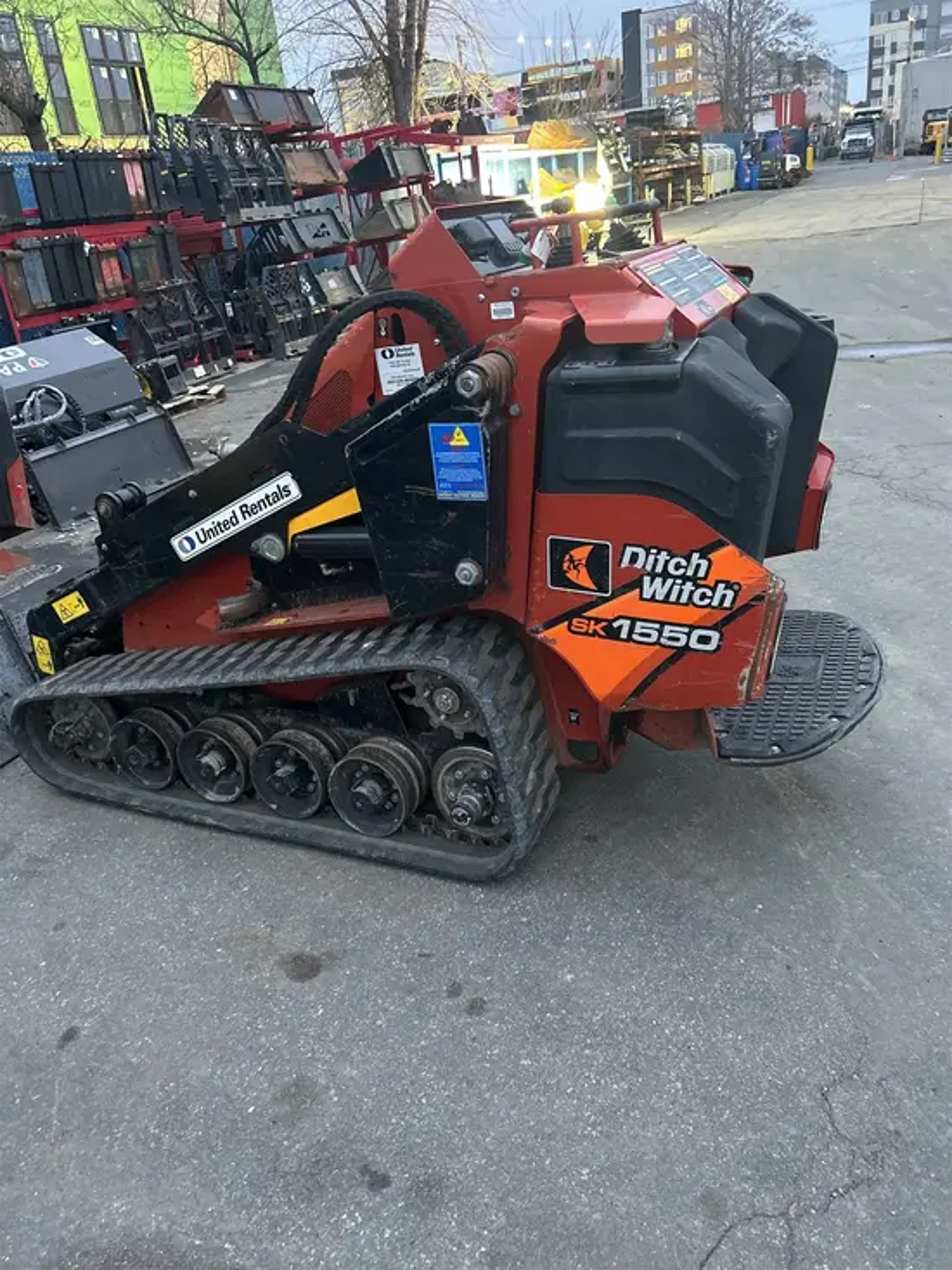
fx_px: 953
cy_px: 635
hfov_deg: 53.1
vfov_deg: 67.3
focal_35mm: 26
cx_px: 476
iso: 640
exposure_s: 1/39
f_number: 1.5
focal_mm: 5.7
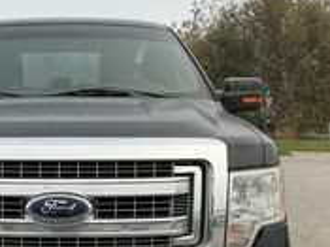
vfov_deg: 22.5
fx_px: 610
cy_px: 204
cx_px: 43
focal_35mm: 64
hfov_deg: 29.2
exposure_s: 1/168
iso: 20
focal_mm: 3
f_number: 1.8
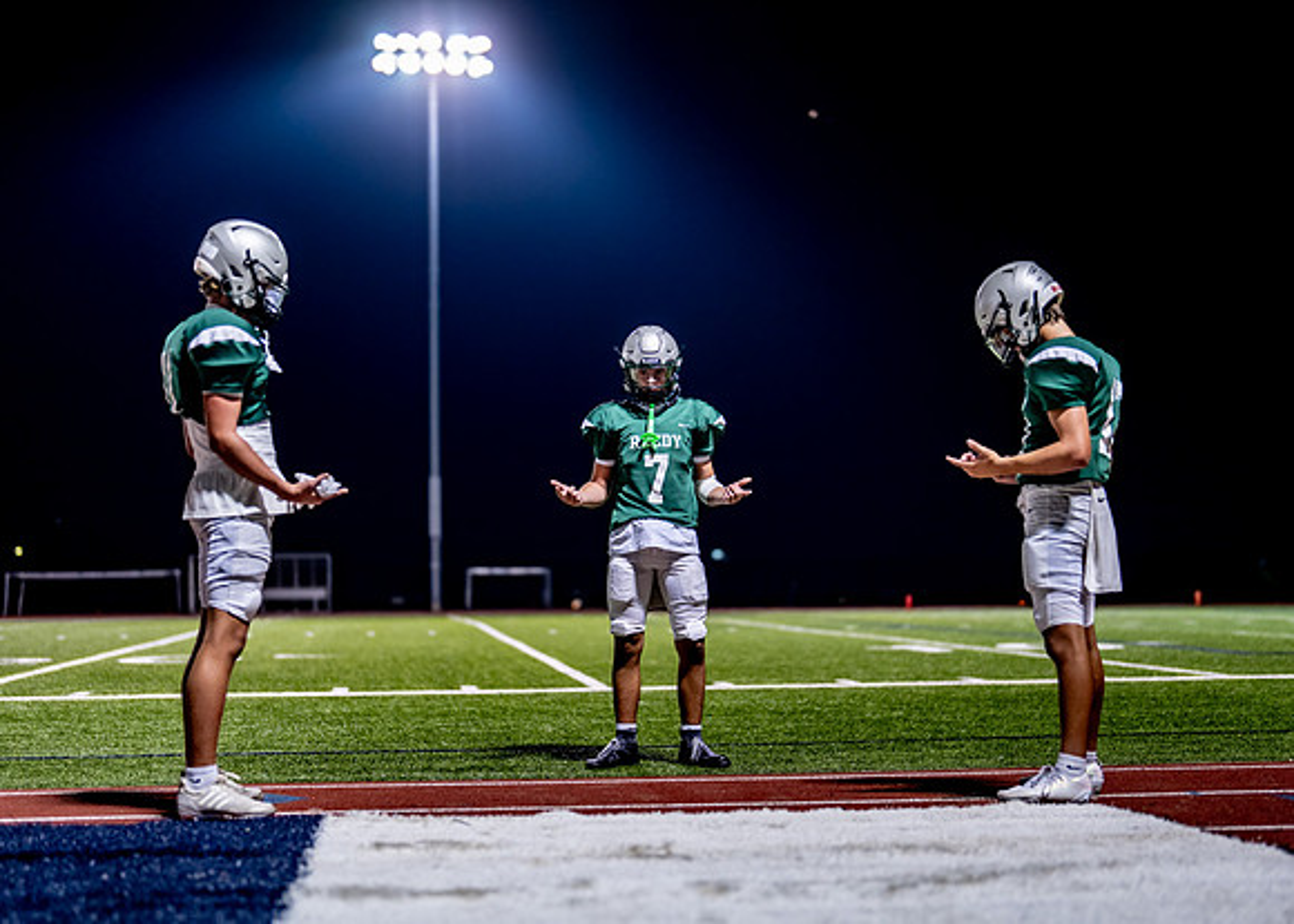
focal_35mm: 61
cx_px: 656
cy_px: 512
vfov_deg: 23.4
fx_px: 2230
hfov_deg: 32.4
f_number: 1.2
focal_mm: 50
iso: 400
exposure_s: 1/400
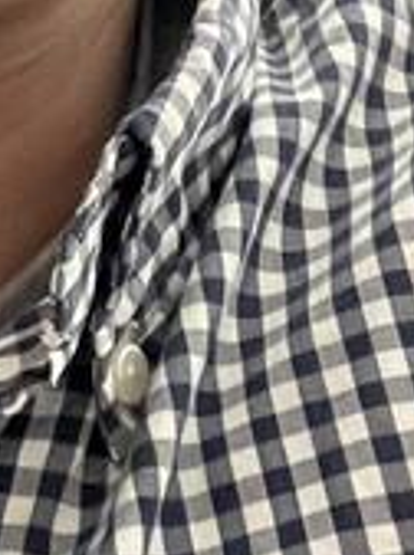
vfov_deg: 10.5
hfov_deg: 8.1
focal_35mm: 178
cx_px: -217
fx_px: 2849
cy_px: -414
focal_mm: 2.71
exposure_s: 1/40
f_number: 2.2
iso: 400
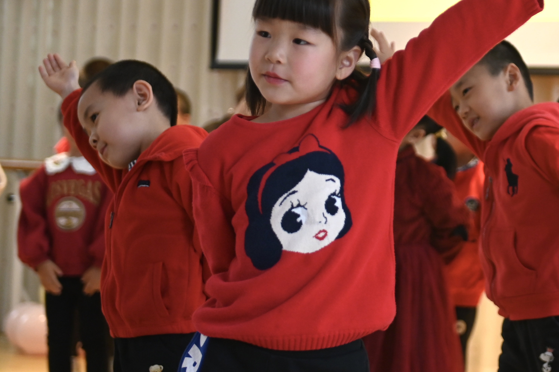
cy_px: 95
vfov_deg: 10.8
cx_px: 496
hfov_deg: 16.0
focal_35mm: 127
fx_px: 1970
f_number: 2.8
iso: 1600
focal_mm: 62
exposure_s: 1/250
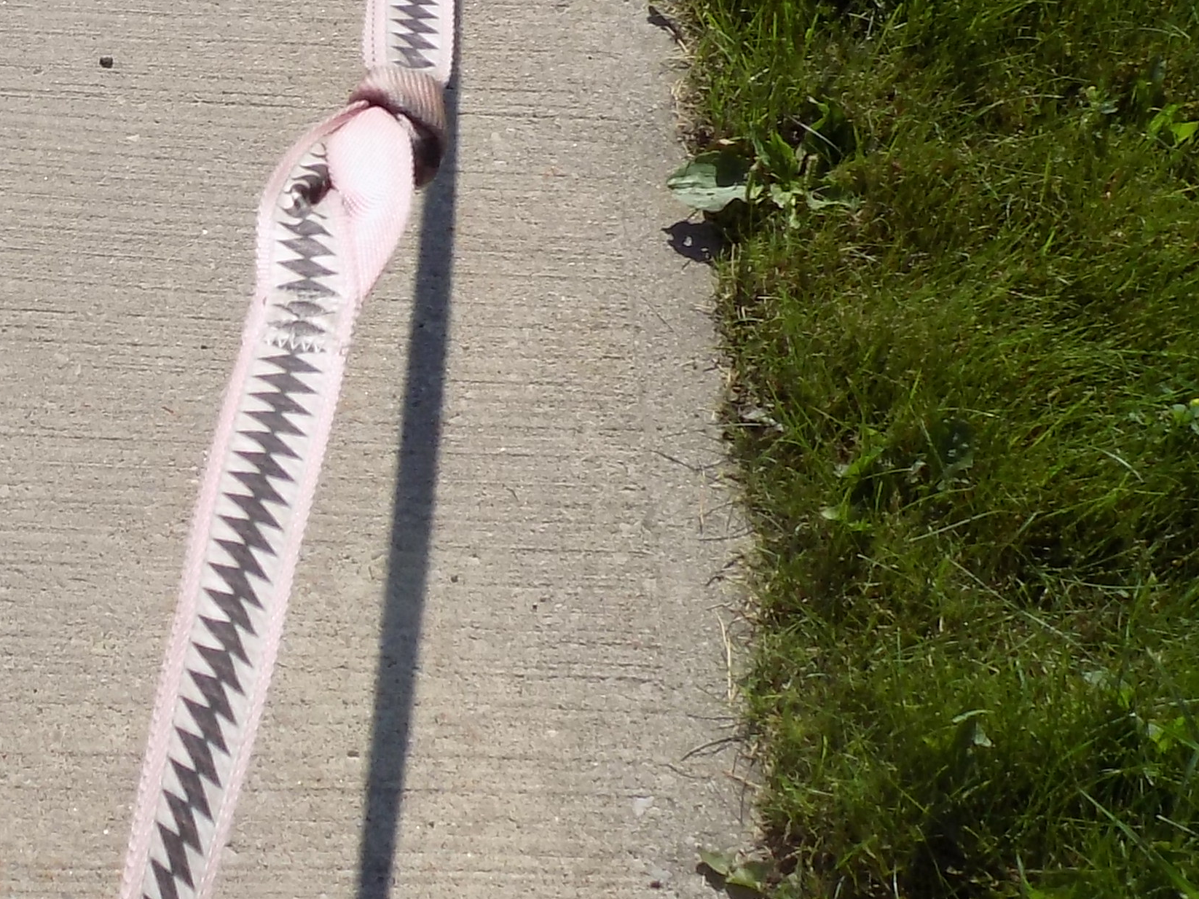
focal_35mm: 72
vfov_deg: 20.3
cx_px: -206
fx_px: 2494
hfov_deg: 24.7
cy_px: 246
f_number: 3.1
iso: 80
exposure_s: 1/1250
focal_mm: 4
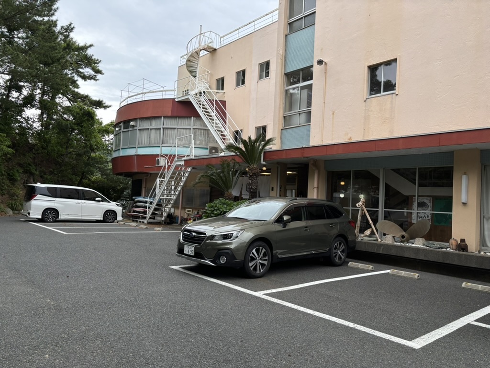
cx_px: 245
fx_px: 368
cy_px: 184
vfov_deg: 53.1
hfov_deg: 67.3
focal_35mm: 26
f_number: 1.6
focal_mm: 5.96
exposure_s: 1/2193
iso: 50
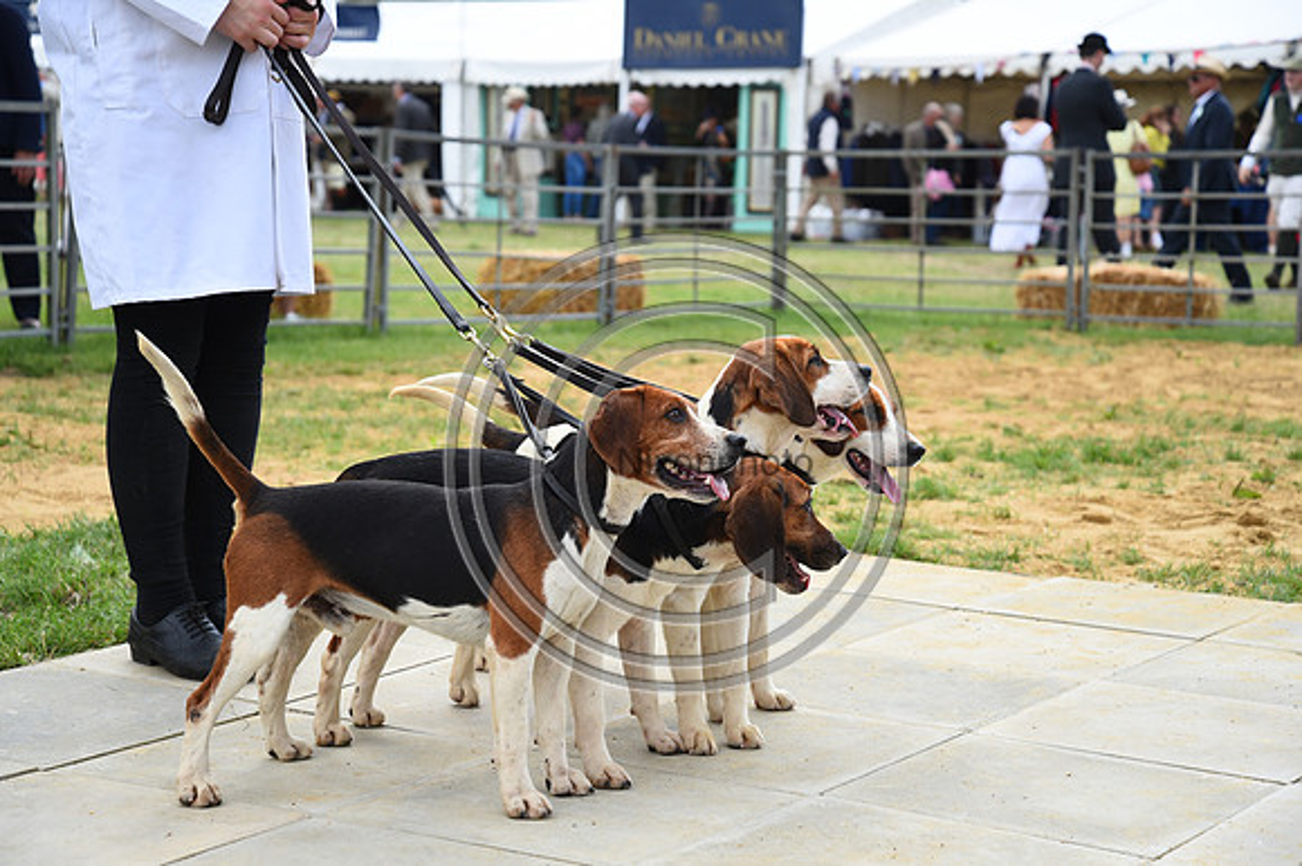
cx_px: 651
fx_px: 2602
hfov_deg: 28.1
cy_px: 433
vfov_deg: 18.9
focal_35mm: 72
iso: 500
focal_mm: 72
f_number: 5.6
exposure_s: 1/1250
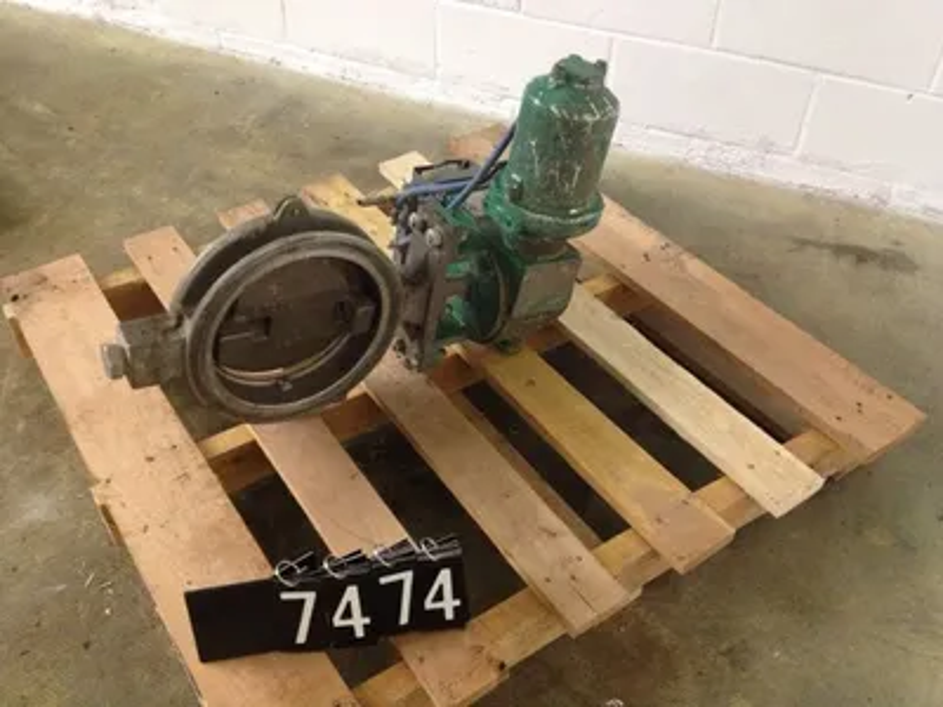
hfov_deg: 52.6
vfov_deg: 40.7
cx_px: 472
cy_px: 354
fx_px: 953
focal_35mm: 35
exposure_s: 1/20
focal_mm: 4.28
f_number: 2.4
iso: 250
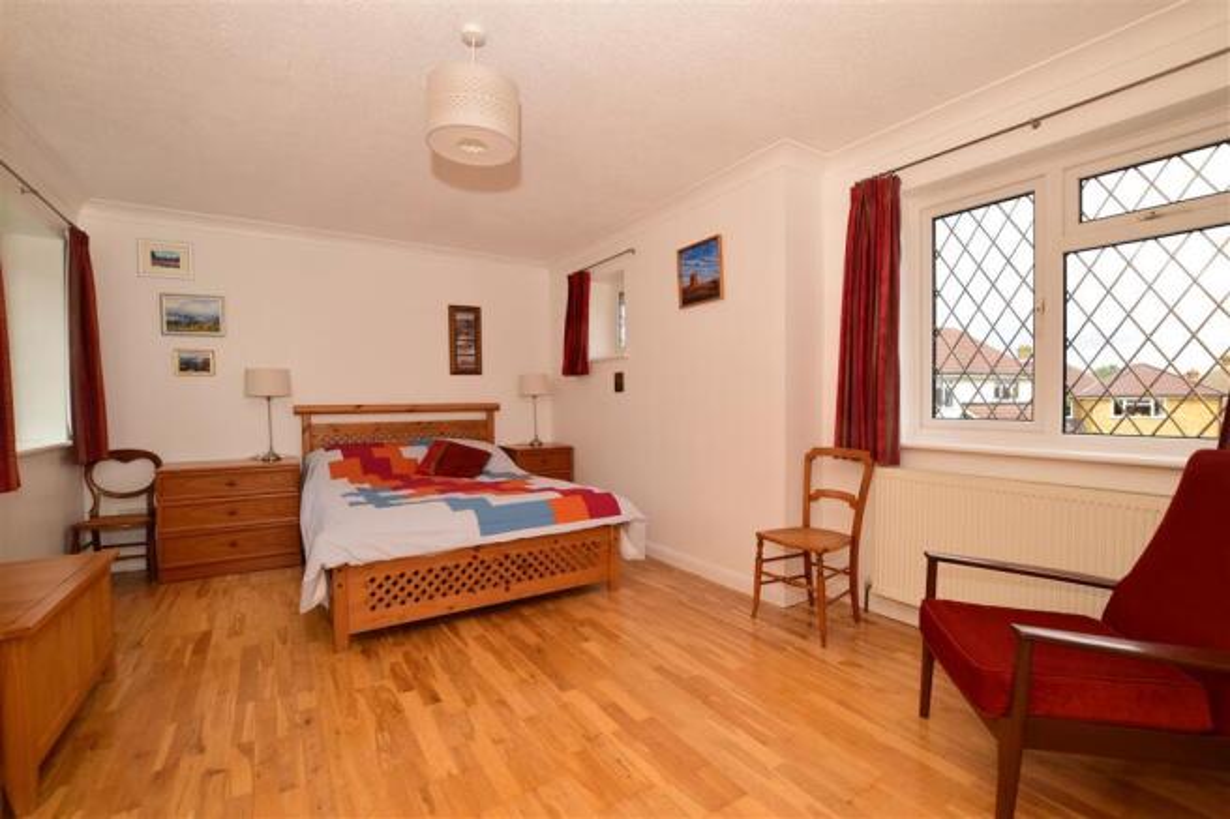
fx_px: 512
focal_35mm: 15
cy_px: 410
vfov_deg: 77.3
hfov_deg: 100.4
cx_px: 615
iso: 400
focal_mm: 10
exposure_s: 1/160
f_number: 7.1
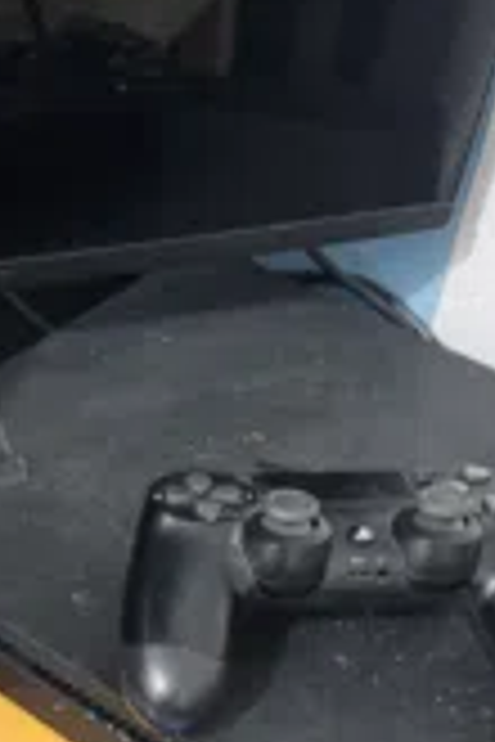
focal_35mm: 58
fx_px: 1196
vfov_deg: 32.3
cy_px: 706
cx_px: 81
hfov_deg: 23.0
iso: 1000
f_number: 1.7
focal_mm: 6.3
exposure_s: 1/100
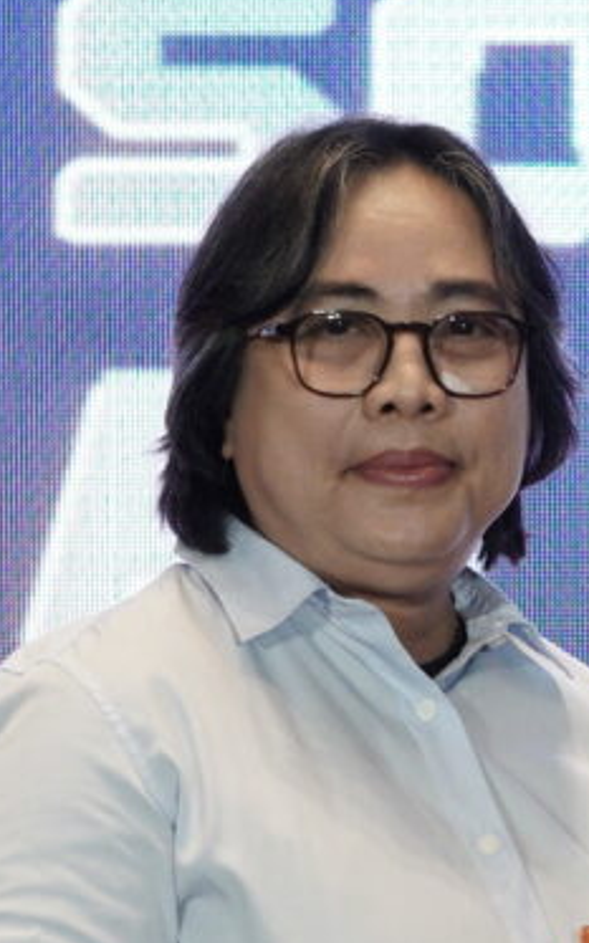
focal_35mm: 242
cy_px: 949
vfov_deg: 8.6
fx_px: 6205
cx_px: 1193
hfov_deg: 5.3
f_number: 2.8
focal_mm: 23
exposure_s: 1/60
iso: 320
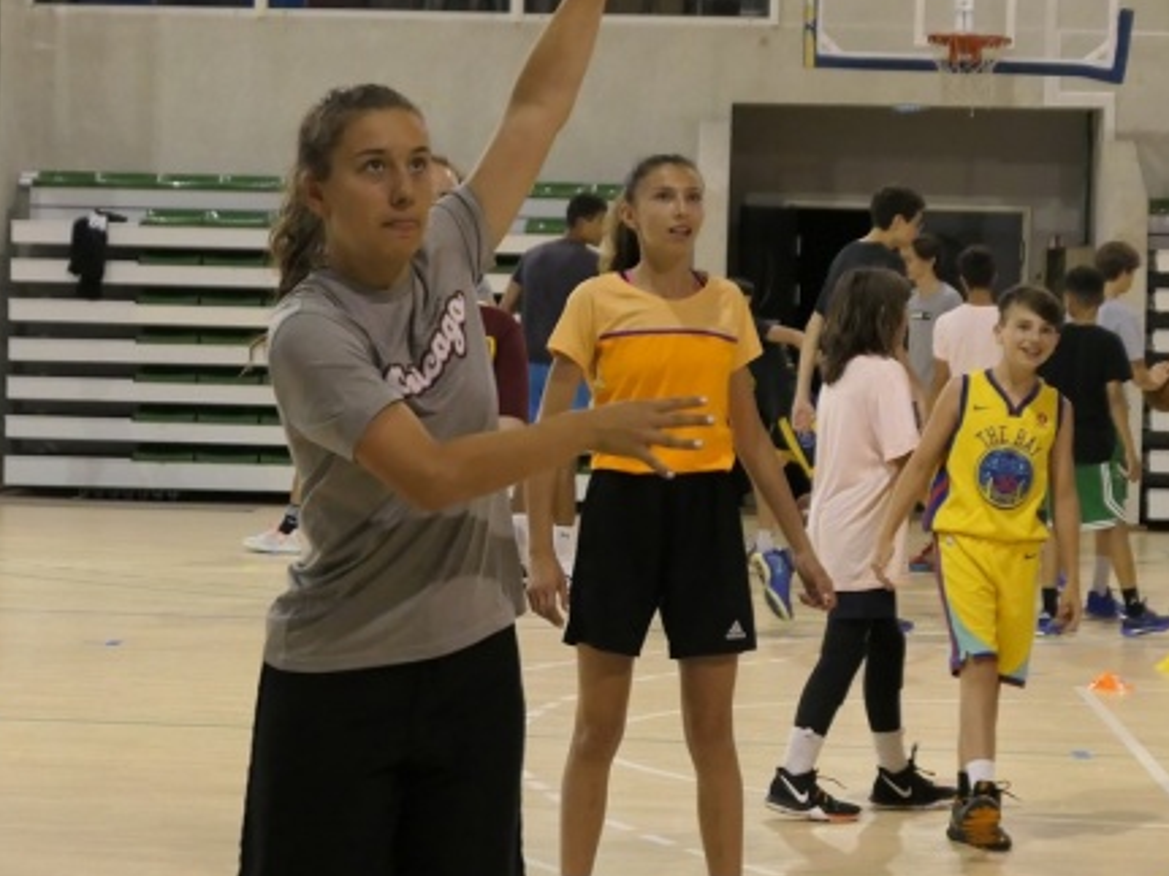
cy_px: 456
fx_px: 4389
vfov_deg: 11.4
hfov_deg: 15.1
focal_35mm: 130
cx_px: 366
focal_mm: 23.7
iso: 1600
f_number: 2.8
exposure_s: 1/250
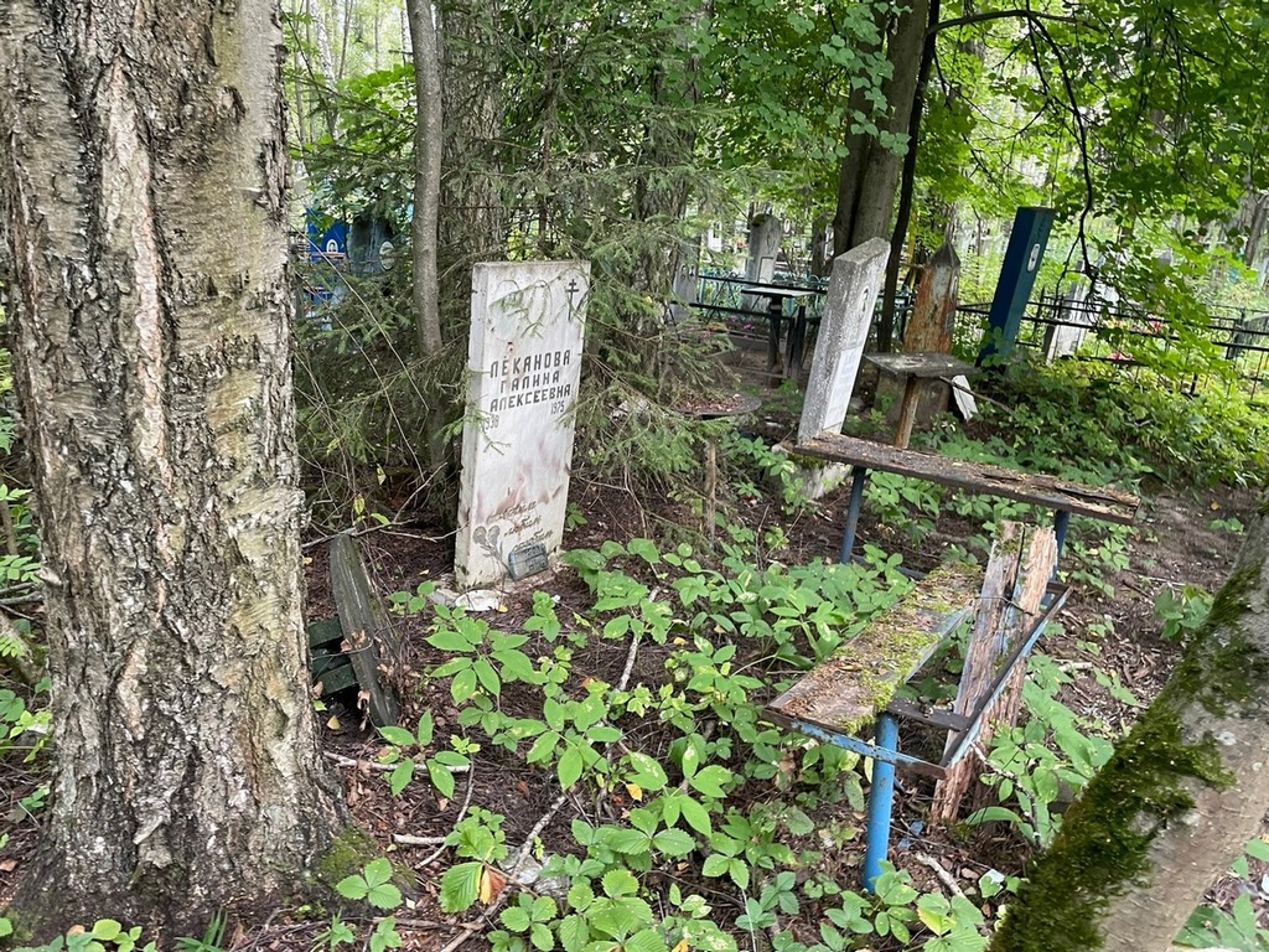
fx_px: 953
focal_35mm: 26
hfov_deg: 67.3
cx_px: 634
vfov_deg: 53.1
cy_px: 476
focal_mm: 4.2
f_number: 1.6
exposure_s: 1/72
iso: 125
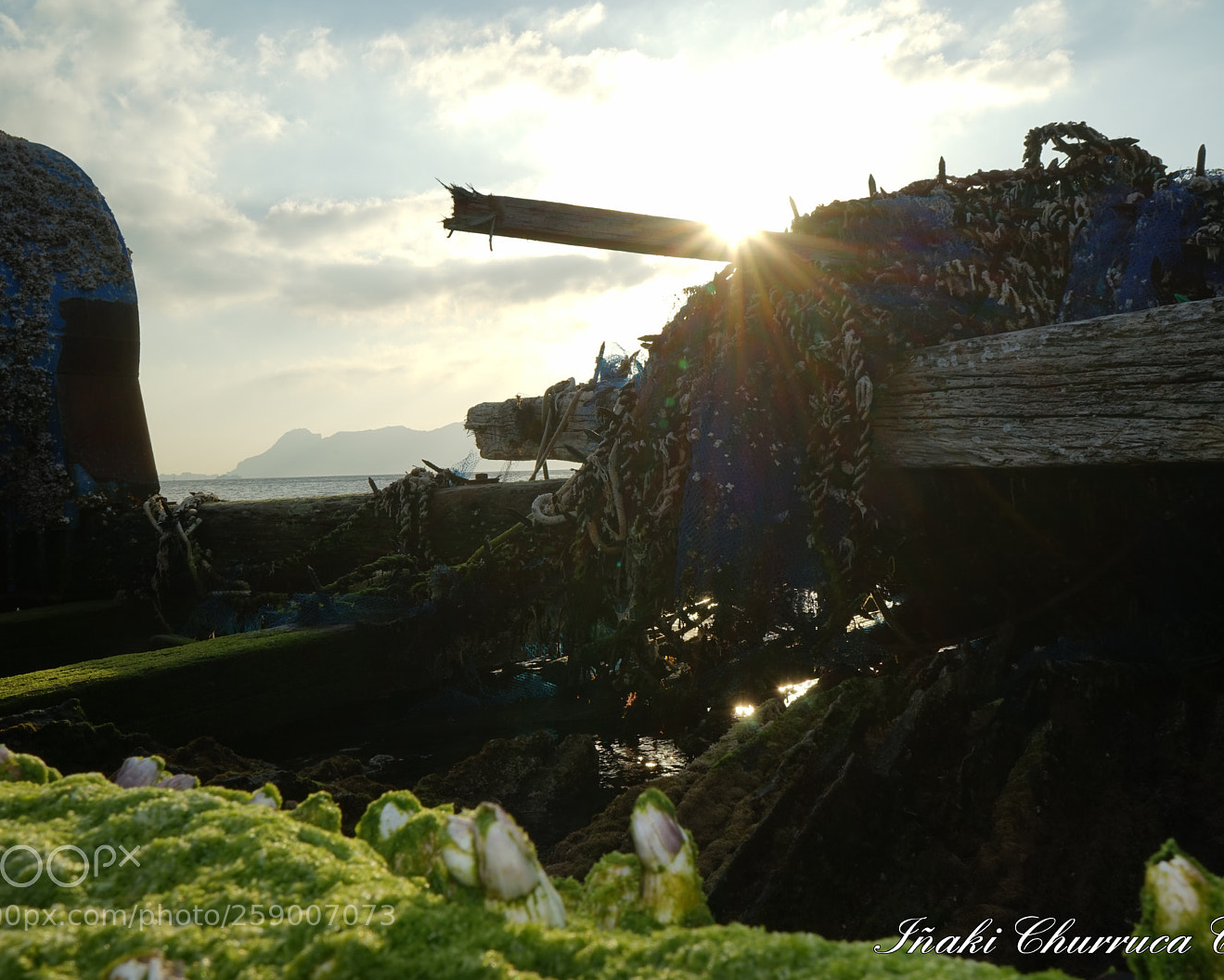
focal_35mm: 33
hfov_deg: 54.2
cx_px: 652
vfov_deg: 44.5
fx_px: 1195
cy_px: 493
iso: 50
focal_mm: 29
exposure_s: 1/30
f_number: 22
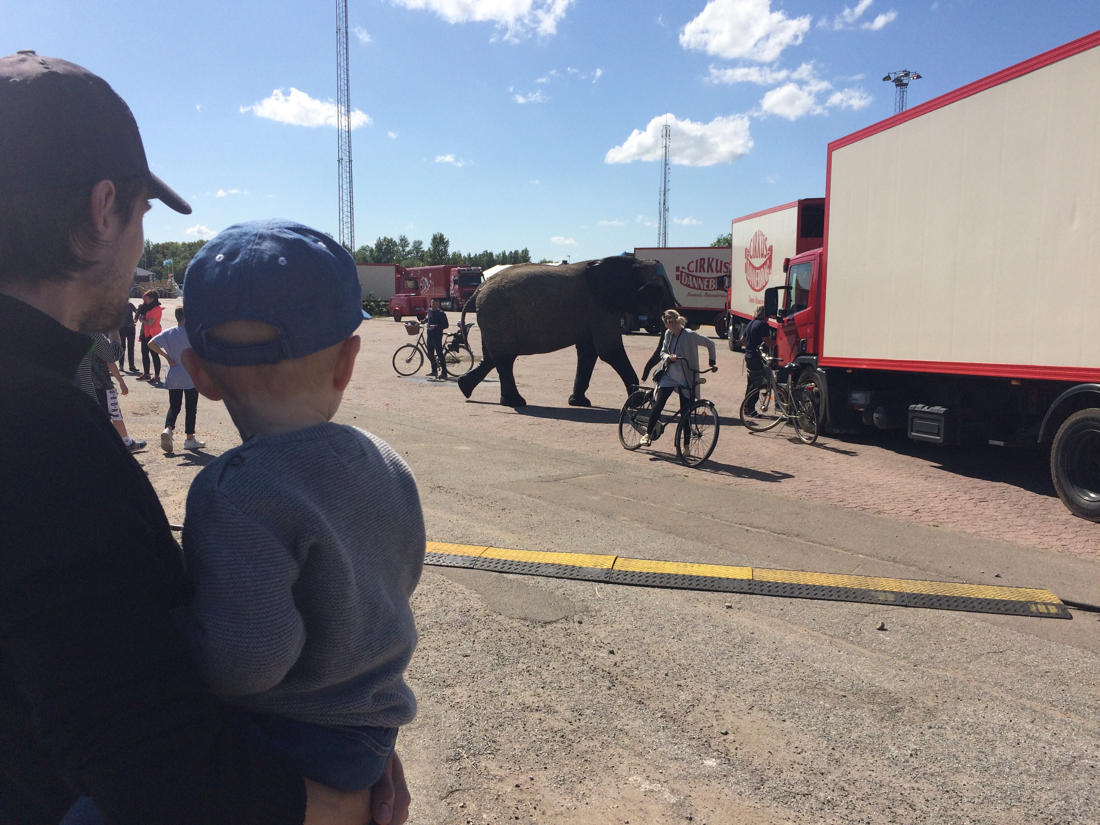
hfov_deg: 61.7
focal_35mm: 29
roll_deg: -1.8
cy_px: 412
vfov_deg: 48.2
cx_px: 550
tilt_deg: -8.0
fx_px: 922
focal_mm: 4.15
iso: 32
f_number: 2.2
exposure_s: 1/3731
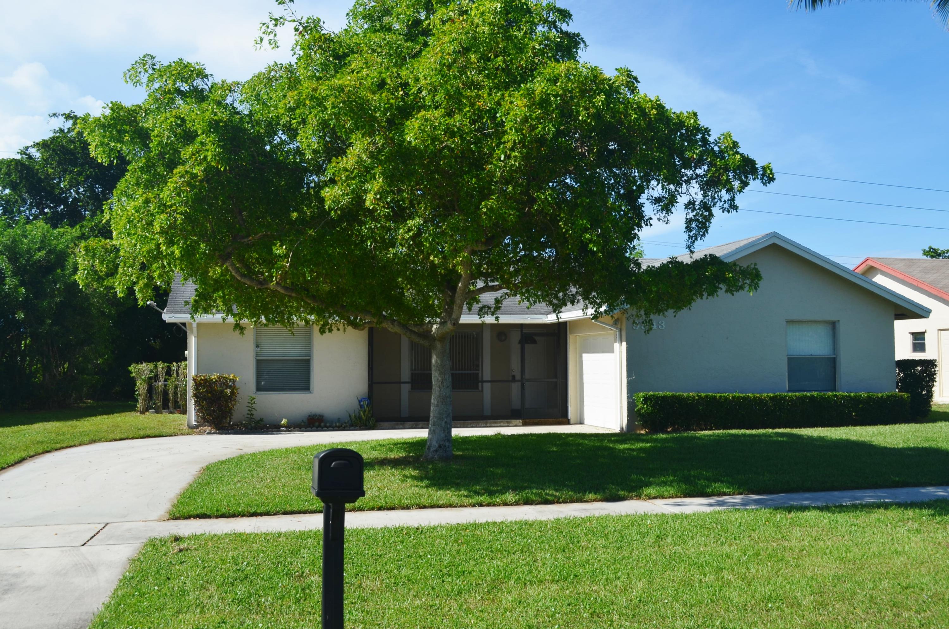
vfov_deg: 36.7
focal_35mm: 36
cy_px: 314
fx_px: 947
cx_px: 474
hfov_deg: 53.2
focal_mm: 24
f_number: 11
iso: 100
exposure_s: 1/160
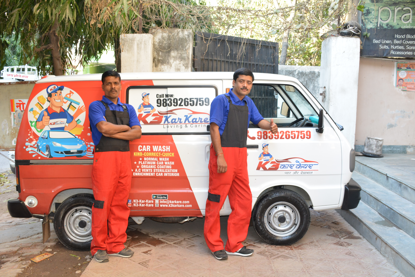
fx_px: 450
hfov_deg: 49.6
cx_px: 208
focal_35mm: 39
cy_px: 138
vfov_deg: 34.2
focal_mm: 26
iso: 1000
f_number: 5.6
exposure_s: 1/160
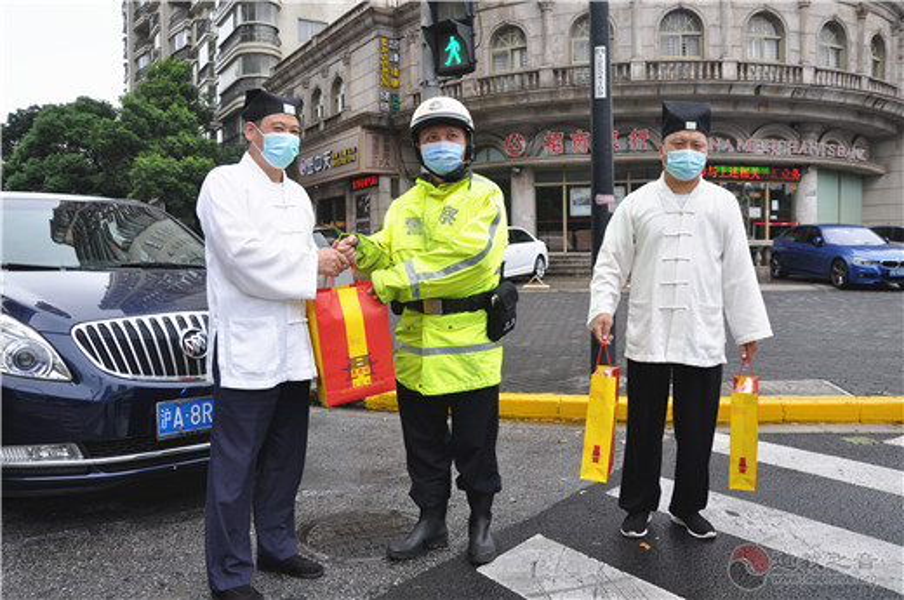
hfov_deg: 67.5
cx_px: 452
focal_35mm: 27
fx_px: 677
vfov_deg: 47.8
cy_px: 300
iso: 200
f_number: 7.1
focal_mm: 18
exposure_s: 1/200
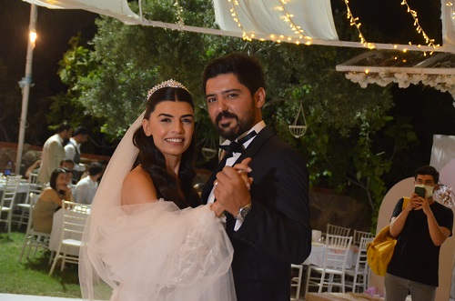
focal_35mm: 72
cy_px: 150
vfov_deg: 18.8
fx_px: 908
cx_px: 228
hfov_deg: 28.1
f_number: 4.8
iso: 3200
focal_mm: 48
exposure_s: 1/60
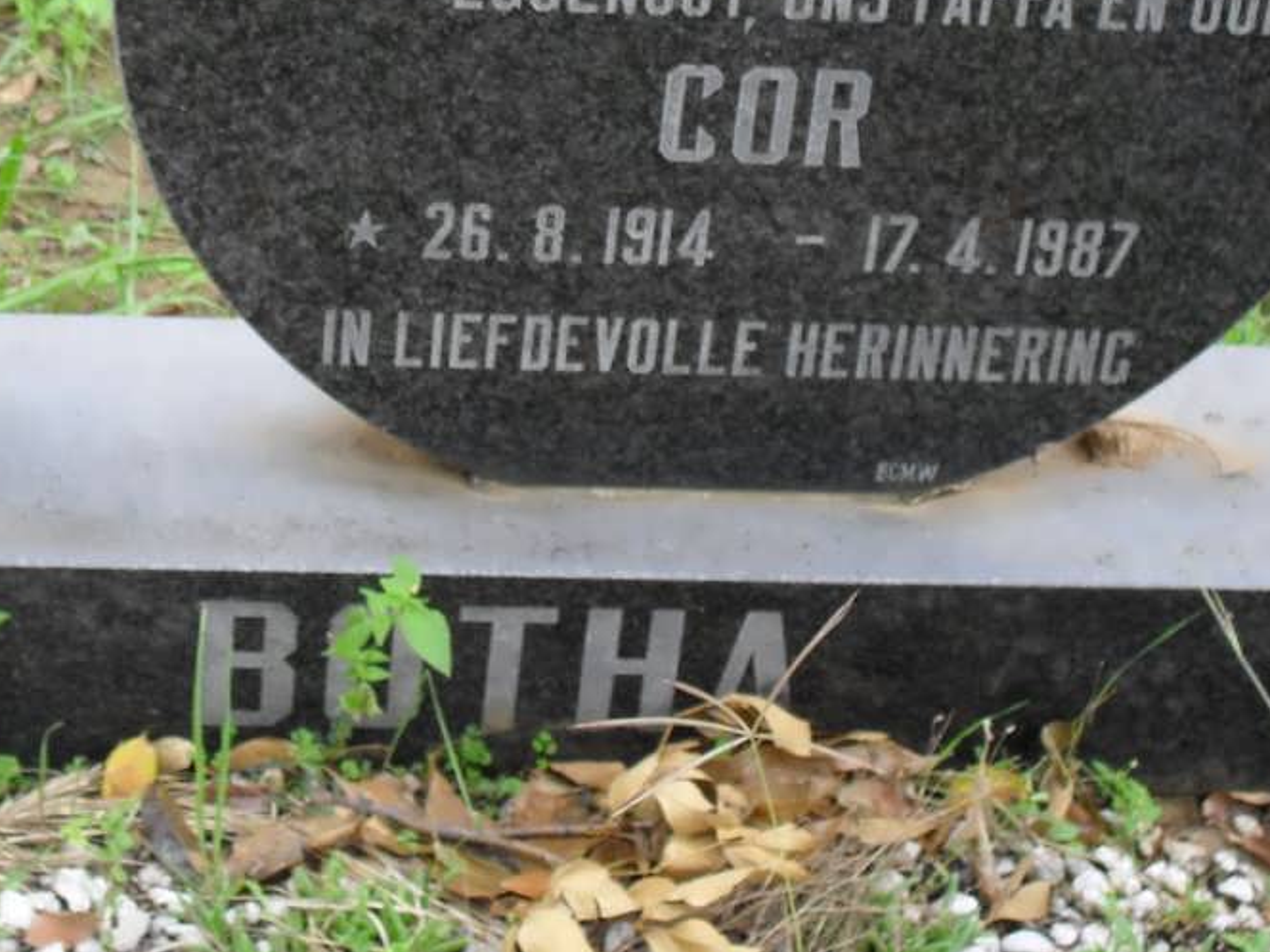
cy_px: 99
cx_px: 474
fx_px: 3779
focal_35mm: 103
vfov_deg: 14.2
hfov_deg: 19.0
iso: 100
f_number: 4.3
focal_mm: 10.1
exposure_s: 1/60
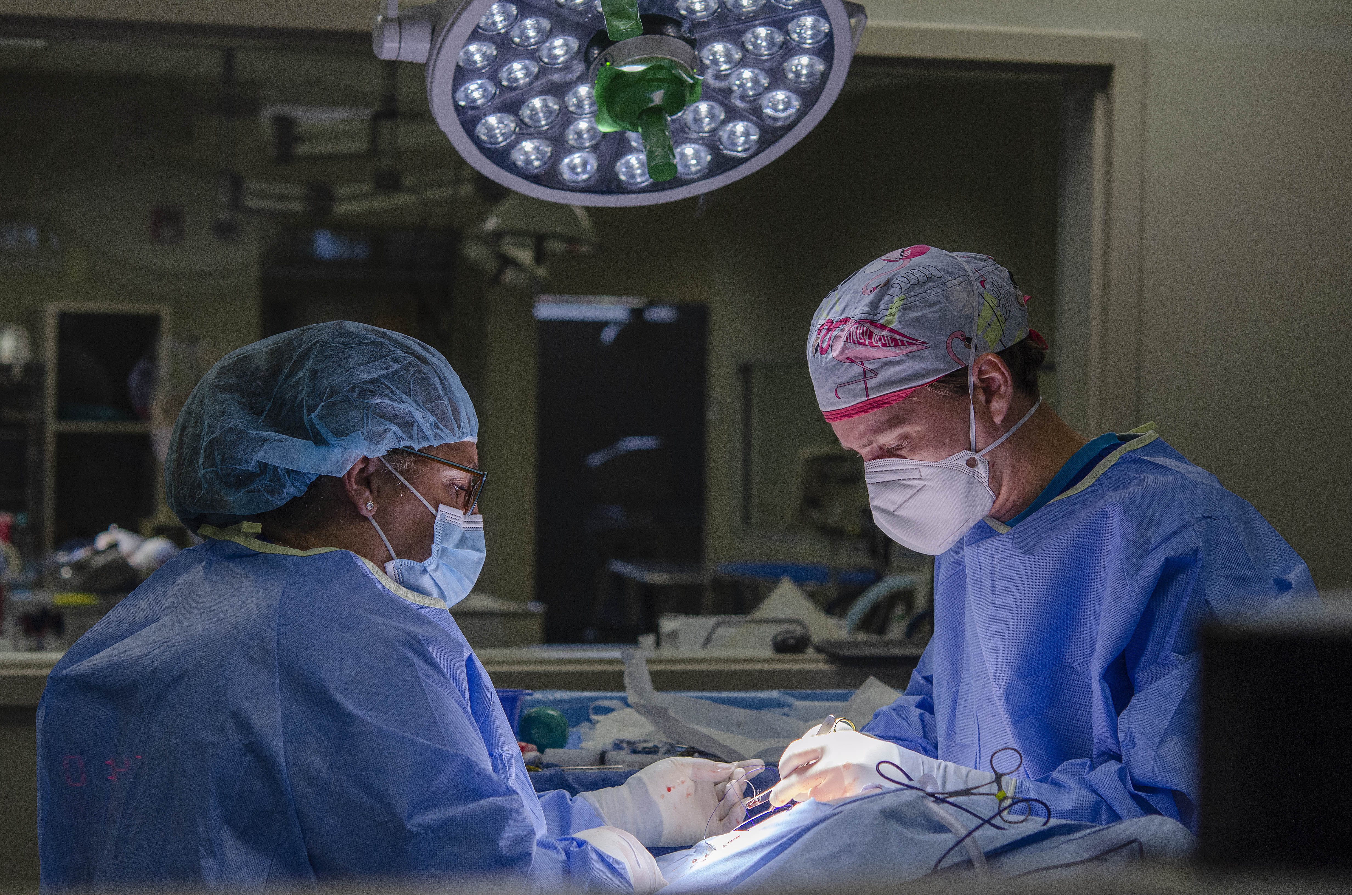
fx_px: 3373
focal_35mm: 90
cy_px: 448
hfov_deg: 22.7
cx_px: 676
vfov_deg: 15.1
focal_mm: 60
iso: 640
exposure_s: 1/320
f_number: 4
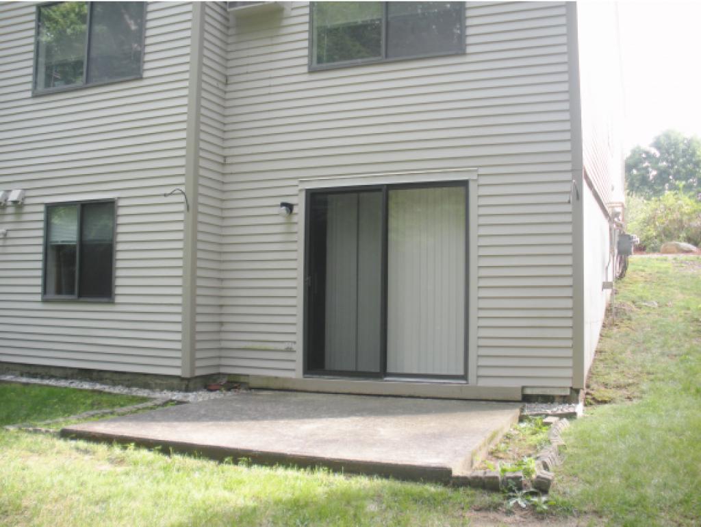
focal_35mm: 35
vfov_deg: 40.7
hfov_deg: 52.6
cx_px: 350
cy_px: 264
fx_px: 709
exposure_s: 1/63.2
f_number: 3.5
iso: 82
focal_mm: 6.3
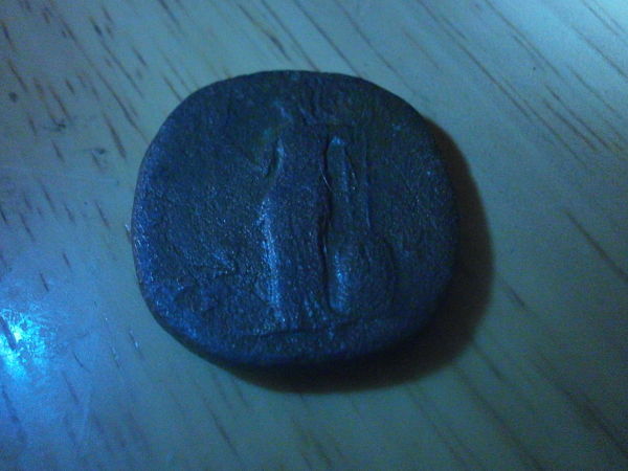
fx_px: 581
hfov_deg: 56.8
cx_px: 314
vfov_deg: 44.2
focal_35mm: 32
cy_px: 236
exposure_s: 1/50
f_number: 3.1
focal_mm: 5.8
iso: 800
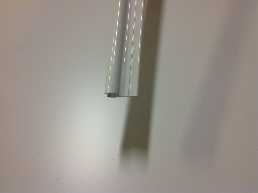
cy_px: 96
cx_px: 129
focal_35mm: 35
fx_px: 260
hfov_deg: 52.7
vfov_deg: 40.6
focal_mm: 4.28
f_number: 2.4
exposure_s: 1/33
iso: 64
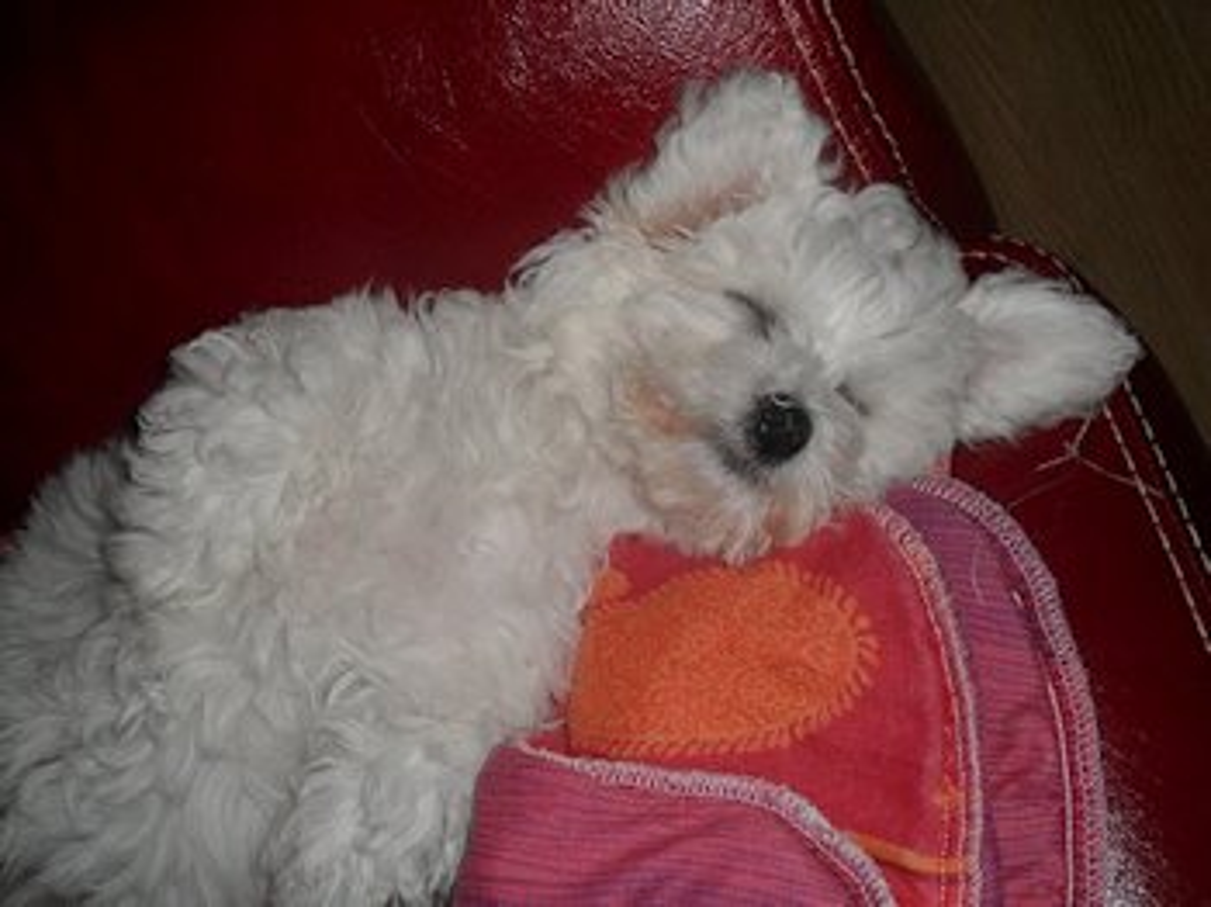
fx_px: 1538
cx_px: 606
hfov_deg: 43.0
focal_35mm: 44
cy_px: 454
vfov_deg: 32.8
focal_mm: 7.8
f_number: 11.3
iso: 100
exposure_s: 1/20
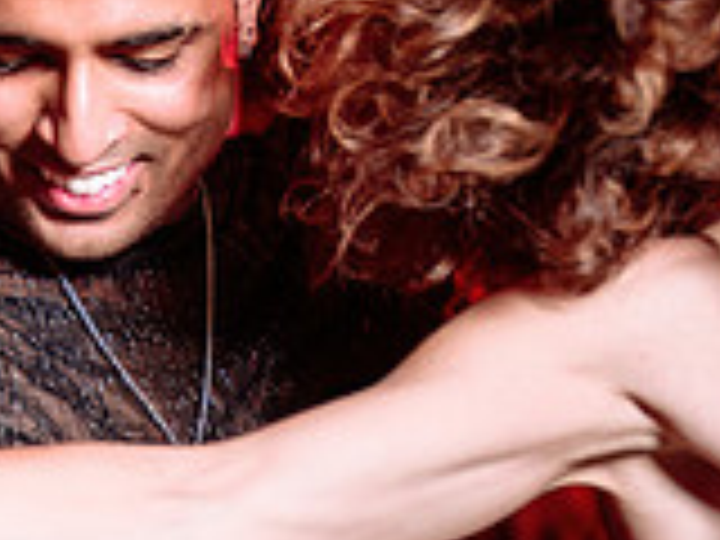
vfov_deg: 8.7
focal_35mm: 171
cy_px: 448
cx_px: 252
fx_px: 3557
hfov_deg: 11.5
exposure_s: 1/80
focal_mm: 49
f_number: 2.8
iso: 800
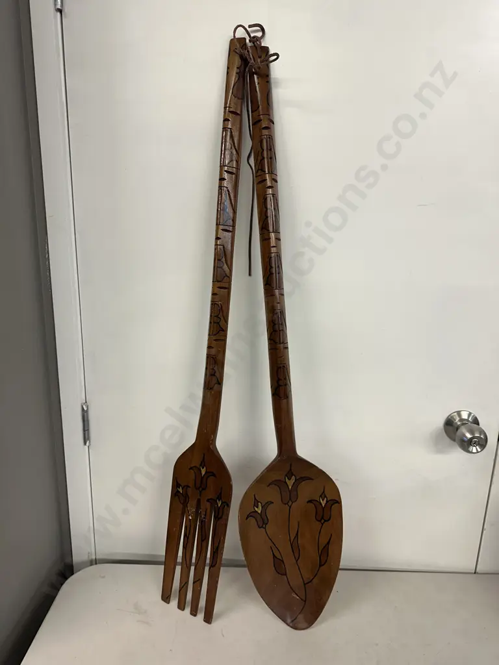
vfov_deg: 71.6
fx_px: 461
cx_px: 250
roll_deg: -1.8
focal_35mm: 24
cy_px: 332
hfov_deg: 56.8
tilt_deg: -14.2
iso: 125
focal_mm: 6.86
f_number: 1.78
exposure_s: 1/100
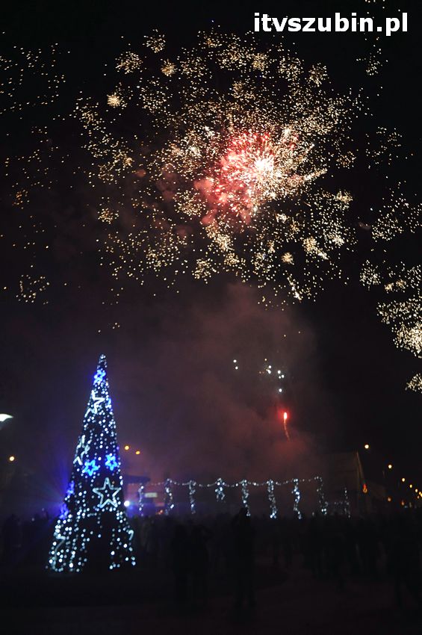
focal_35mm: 27
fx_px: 476
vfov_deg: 67.4
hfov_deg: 47.8
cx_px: 211
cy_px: 318
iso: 1600
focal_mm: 18
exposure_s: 1/80
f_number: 4
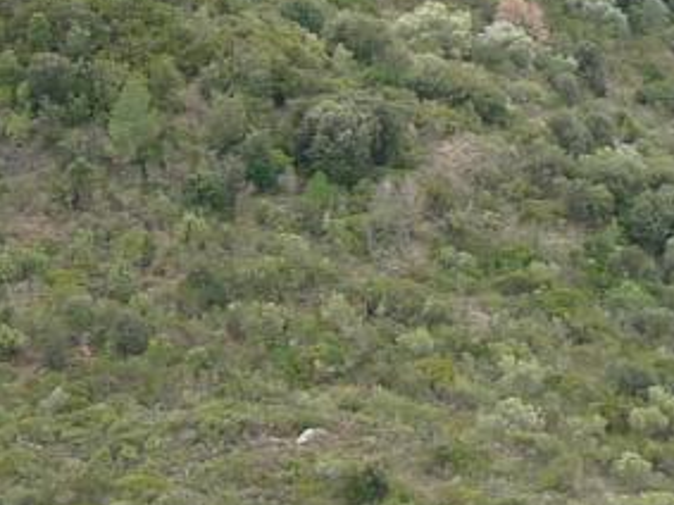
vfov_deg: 7.4
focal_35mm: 198
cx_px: 262
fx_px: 3854
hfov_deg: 10.0
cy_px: -55
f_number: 4
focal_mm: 6.2
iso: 100
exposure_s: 1/125
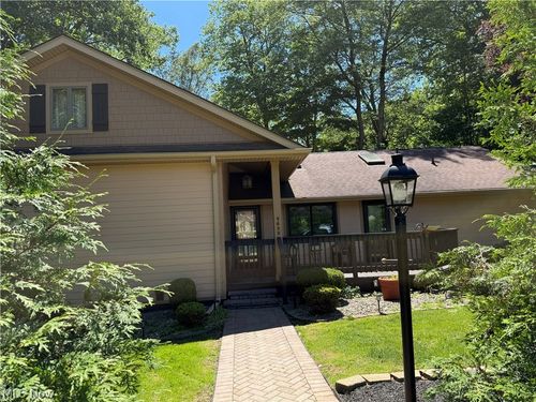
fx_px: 372
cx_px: 268
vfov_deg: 56.8
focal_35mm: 24
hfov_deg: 71.6
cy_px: 201
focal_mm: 6.76
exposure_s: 1/1361
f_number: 1.78
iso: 80
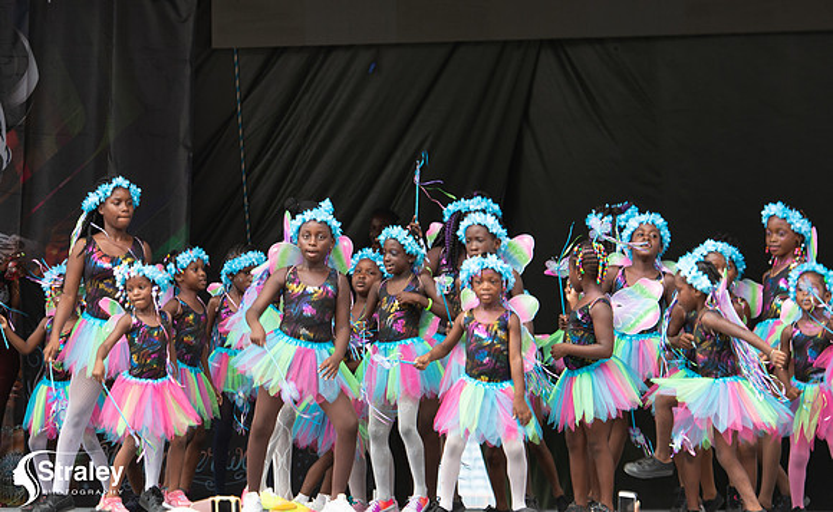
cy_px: 249
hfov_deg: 10.5
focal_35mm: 200
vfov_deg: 6.5
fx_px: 4519
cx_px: 199
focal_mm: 125
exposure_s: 1/200
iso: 160
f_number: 5.6
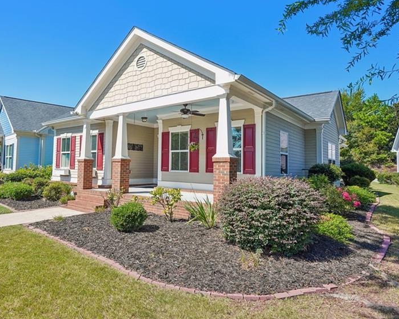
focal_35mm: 22
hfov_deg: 73.8
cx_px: 150
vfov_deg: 63.1
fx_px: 260
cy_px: 148
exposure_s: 1/500
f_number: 6.3
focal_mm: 16
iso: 320
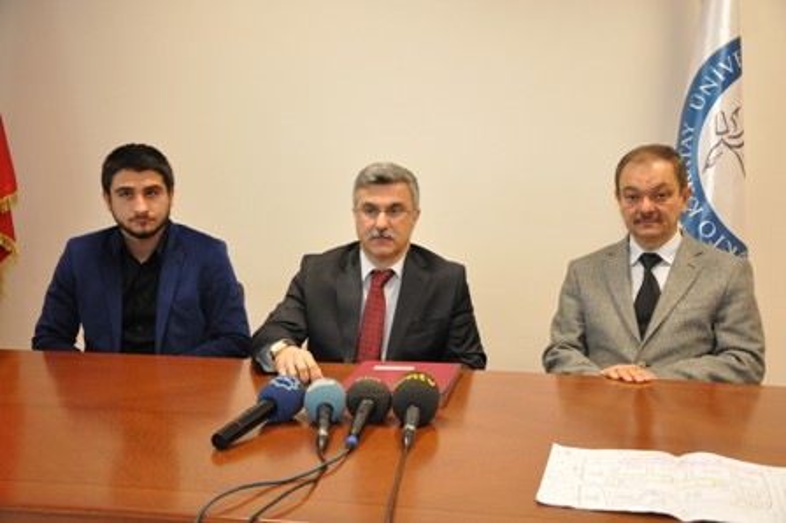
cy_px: 262
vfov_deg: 29.8
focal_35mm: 45
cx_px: 393
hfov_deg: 43.6
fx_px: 982
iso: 1600
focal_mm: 30
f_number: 5
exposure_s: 1/100
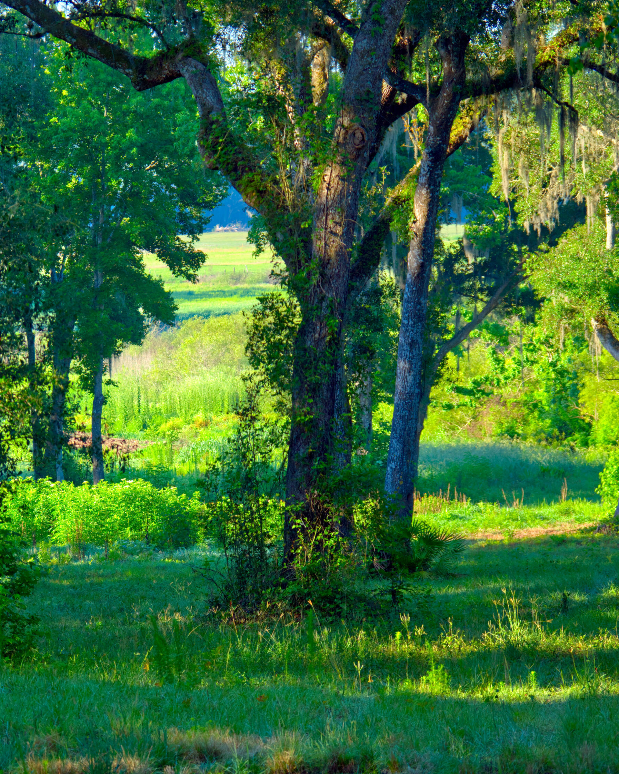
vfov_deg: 7.4
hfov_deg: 5.9
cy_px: 386
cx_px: 188
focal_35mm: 261
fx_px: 5976
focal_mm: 100
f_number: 4
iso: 200
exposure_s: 1/200
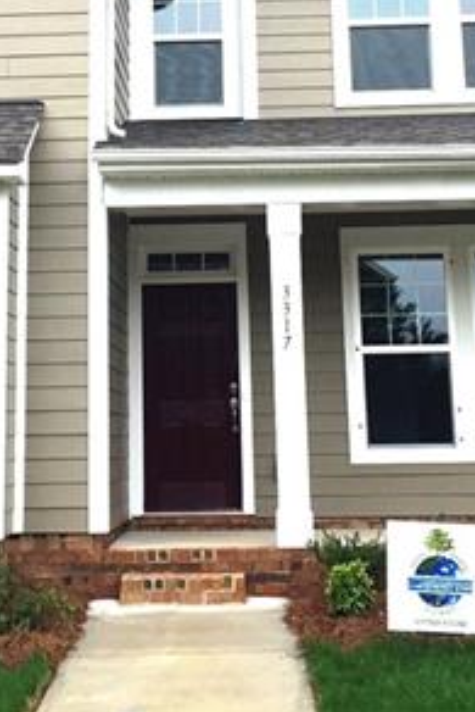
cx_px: 185
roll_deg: +0.0
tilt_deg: +14.0
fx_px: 1305
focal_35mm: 66
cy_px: 137
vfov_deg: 29.7
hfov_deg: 20.6
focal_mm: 4.15
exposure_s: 1/444
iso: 32
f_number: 2.2
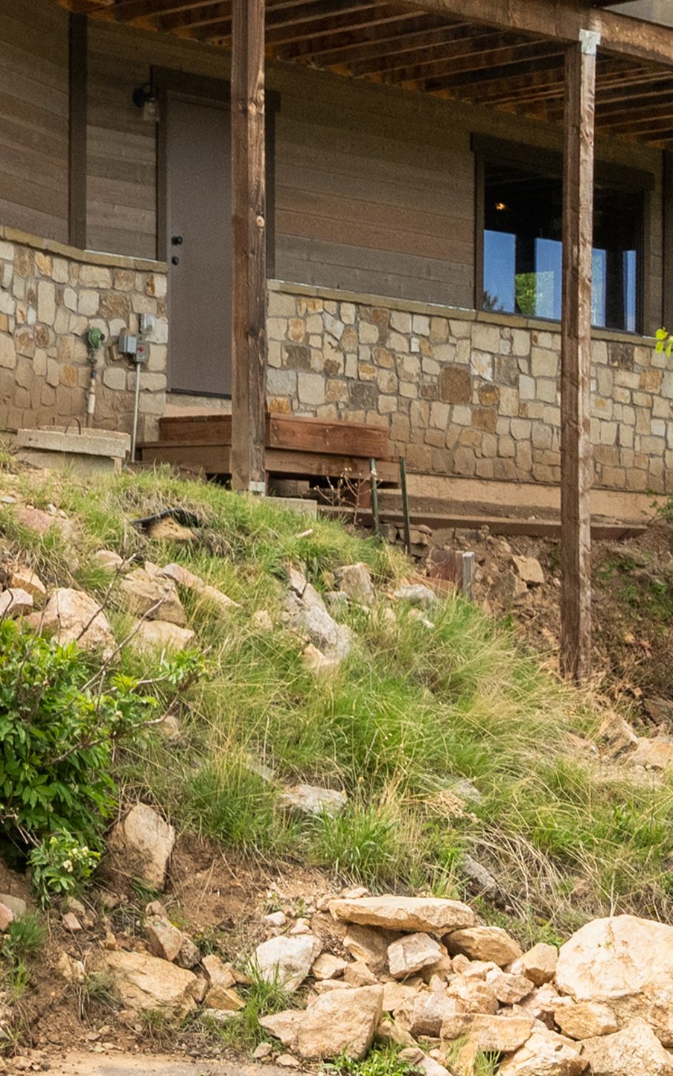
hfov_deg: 15.3
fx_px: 2377
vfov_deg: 22.5
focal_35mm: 81
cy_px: -358
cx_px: -216
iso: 800
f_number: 9
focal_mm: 19
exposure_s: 1/250
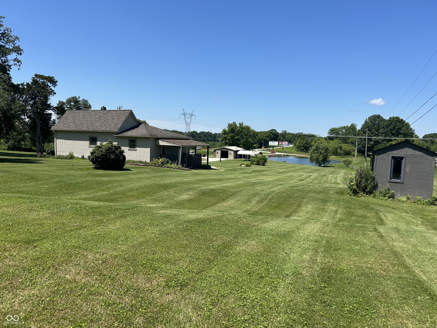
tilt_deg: -5.1
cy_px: 164
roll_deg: -1.1
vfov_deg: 53.1
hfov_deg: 67.3
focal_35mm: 26
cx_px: 218
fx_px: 328
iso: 50
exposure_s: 1/4274
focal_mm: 5.7
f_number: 1.5
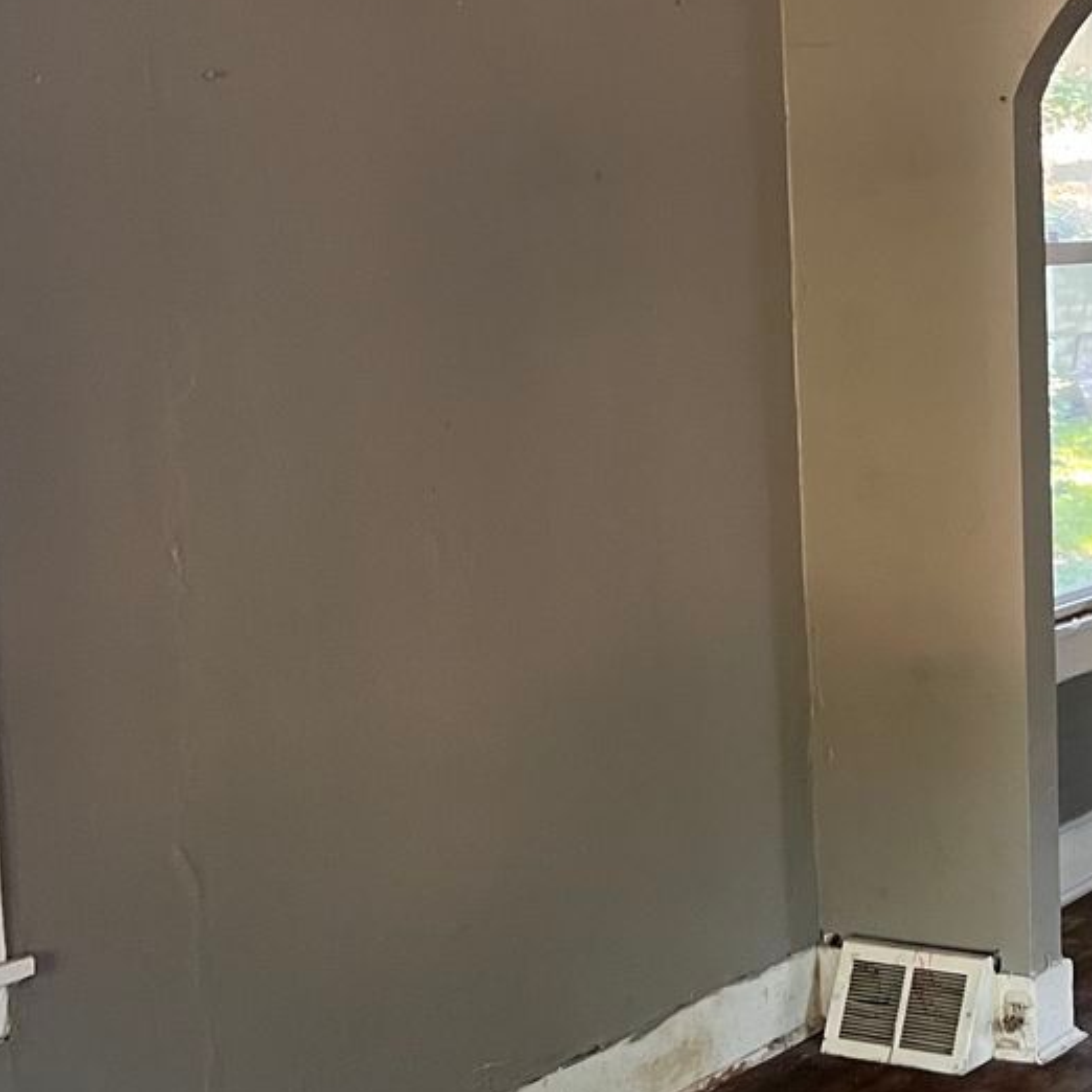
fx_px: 2356
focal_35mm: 66
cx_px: 1456
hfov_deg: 22.9
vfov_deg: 26.0
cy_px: 407
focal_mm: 5.7
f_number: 1.5
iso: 250
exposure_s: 1/60
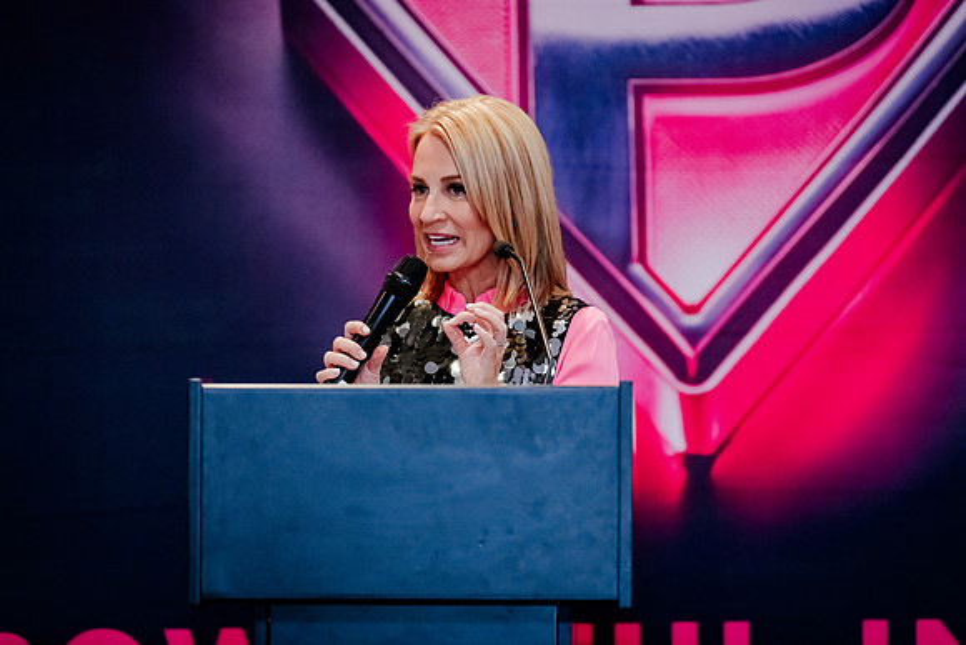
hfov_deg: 9.9
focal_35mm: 208
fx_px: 5572
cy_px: 290
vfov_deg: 6.6
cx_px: 483
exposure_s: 1/250
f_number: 2.8
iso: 5000
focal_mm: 185
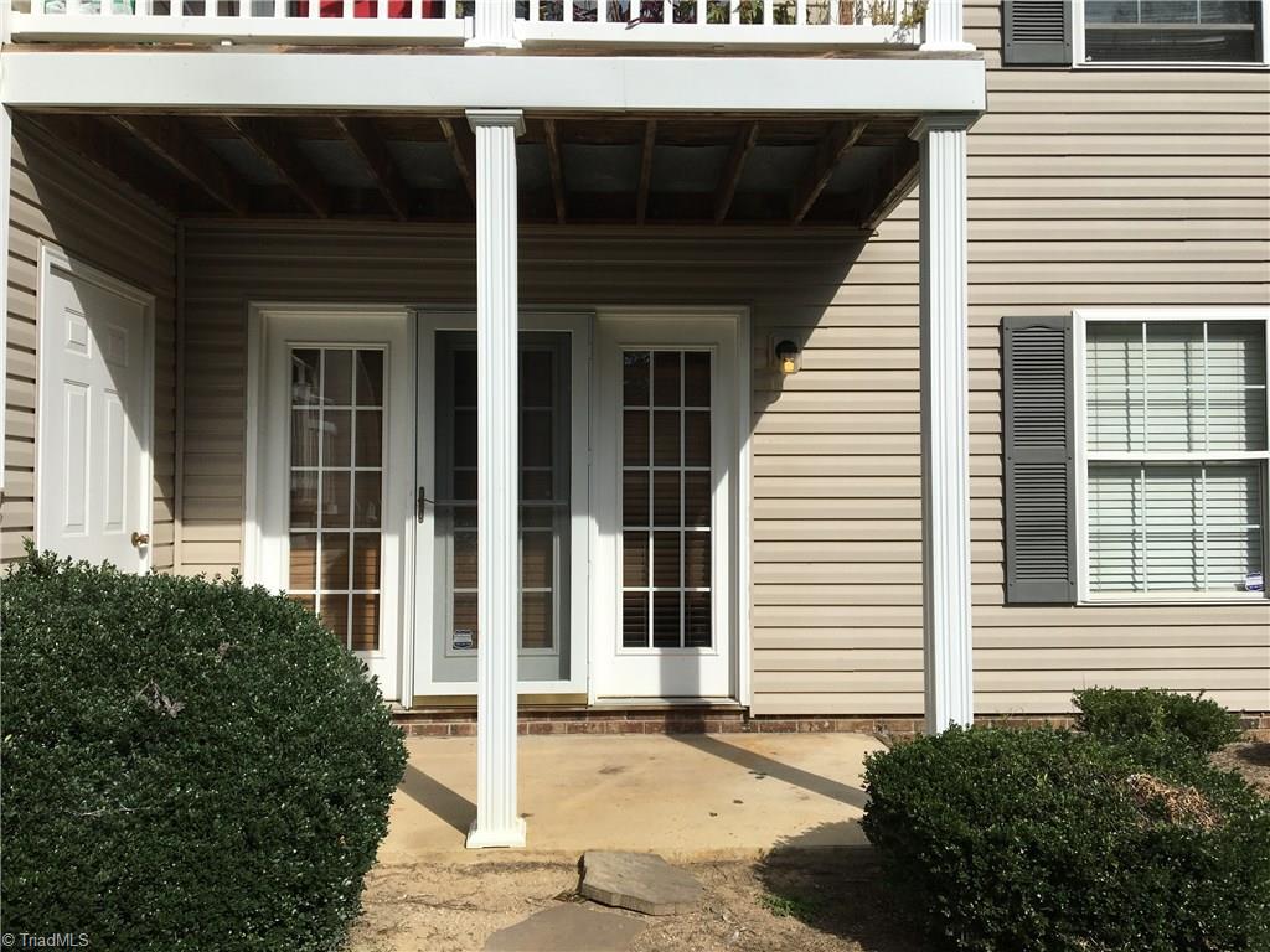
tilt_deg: +1.0
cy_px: 476
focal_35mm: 29
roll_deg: +0.3
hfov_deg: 61.7
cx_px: 635
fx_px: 1064
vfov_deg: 48.2
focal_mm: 4.15
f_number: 2.2
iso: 25
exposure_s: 1/2653
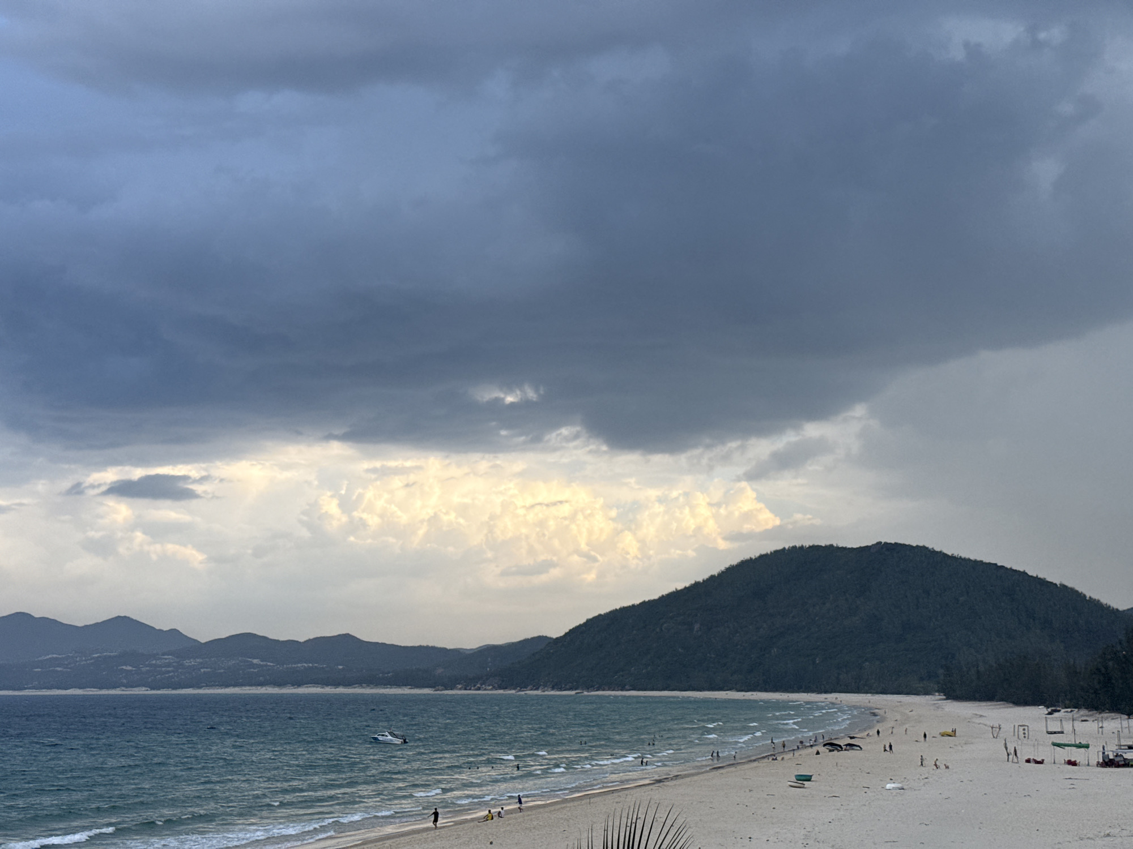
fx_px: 1571
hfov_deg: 39.7
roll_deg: -0.1
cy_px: 424
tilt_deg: +9.5
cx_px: 566
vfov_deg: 30.3
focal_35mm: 48
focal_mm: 6.76
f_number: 1.78
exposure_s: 1/1100
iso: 64
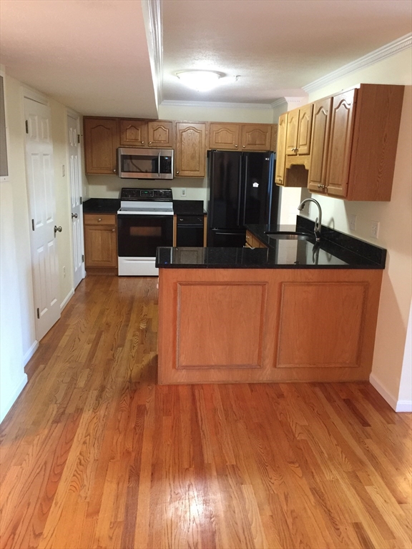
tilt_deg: -12.8
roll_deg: -2.0
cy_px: 274
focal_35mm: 29
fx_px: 460
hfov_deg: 48.2
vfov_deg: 61.7
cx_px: 206
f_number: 2.2
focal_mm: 4.15
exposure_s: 1/10
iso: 125
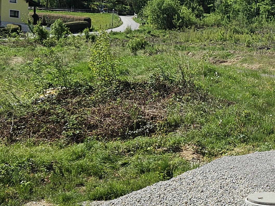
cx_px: 362
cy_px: 153
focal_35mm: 87
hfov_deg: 20.5
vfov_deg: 16.9
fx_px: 691
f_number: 1.8
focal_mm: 5.4
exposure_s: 1/2723
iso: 25
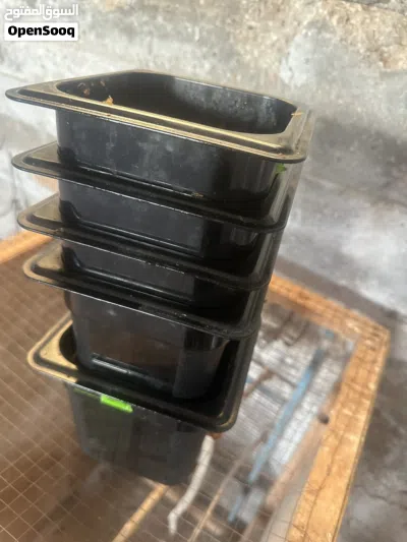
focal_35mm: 24
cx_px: 204
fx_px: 376
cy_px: 271
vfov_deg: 71.6
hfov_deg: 56.8
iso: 500
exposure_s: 1/60
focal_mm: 6.86
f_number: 1.78
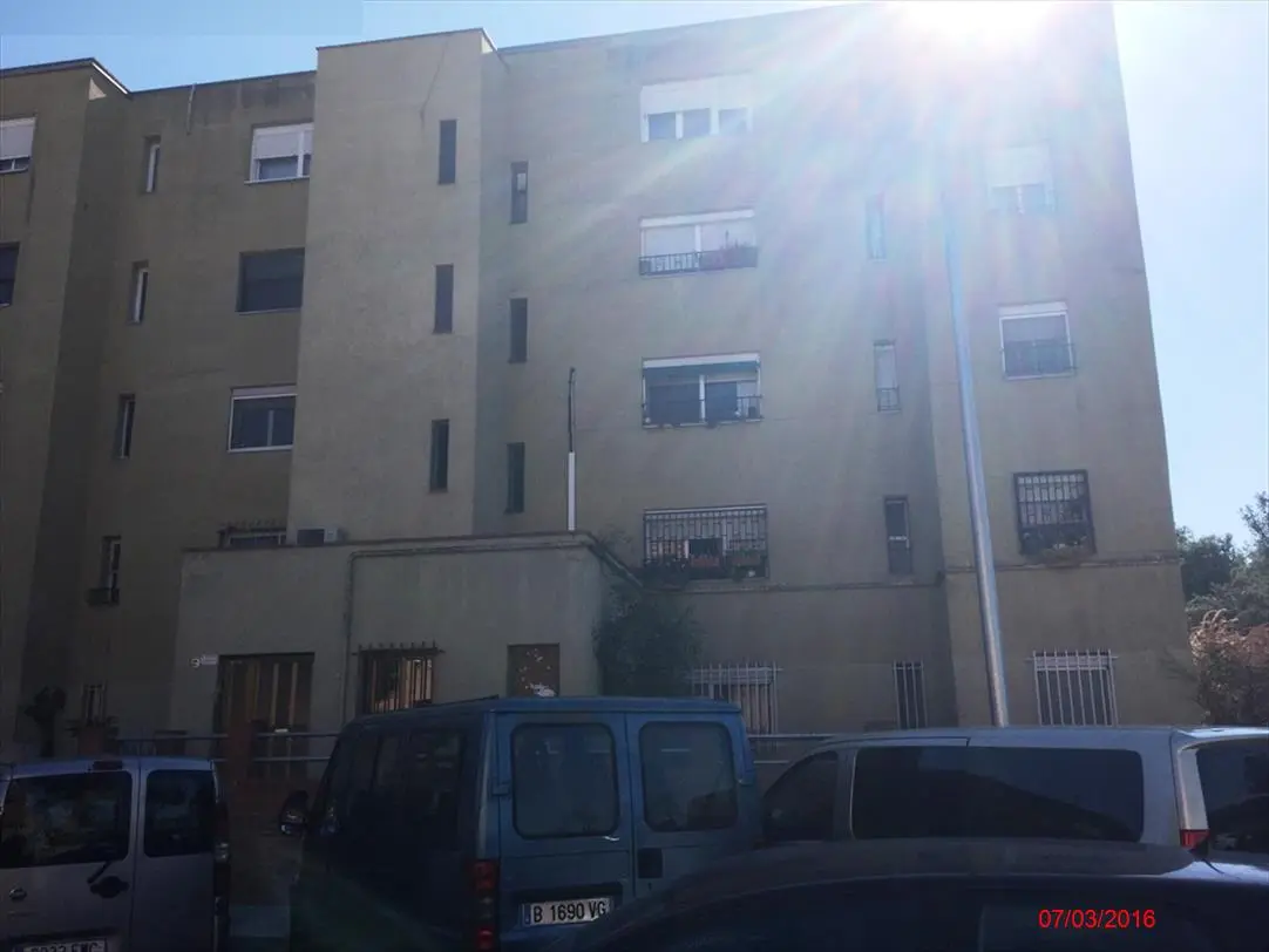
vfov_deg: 45.5
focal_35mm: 31
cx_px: 634
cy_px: 476
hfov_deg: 58.3
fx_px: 1137
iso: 25
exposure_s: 1/1538
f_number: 2.4
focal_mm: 3.3
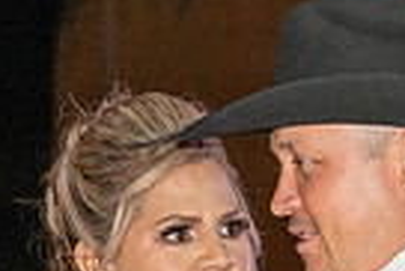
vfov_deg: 4.6
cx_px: 137
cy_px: 454
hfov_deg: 6.9
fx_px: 3367
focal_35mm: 299
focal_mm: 70
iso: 2000
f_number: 6
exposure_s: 1/200
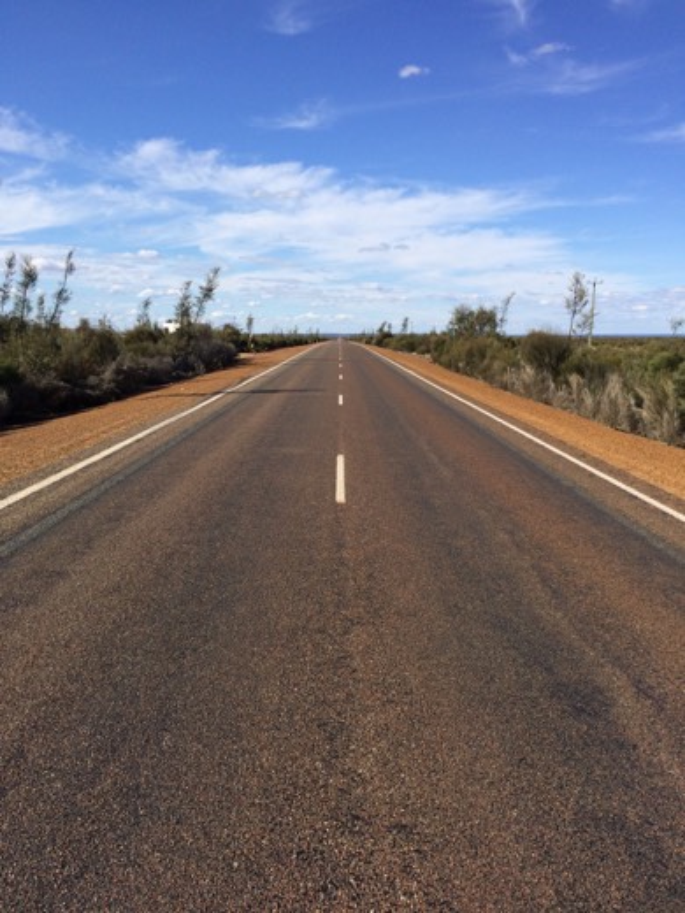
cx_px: 342
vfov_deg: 61.7
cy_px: 456
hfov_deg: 48.2
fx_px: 765
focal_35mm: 29
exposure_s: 1/2415
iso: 32
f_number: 2.2
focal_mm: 4.15
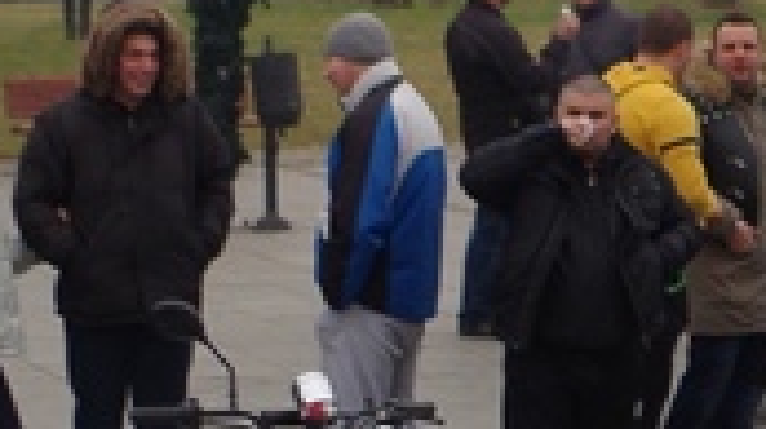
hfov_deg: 10.6
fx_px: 3998
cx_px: 1076
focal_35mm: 197
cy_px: 111
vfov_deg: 6.1
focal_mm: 18
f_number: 3.5
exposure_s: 1/250
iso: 160
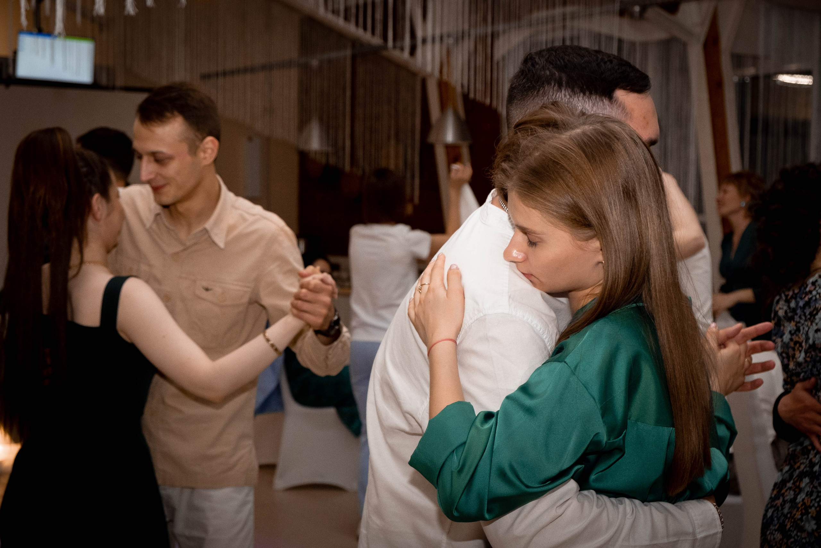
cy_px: 274
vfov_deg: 24.2
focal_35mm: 56
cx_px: 410
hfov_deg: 35.6
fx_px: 1277
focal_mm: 37.4
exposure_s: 1/160
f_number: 4.5
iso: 2000
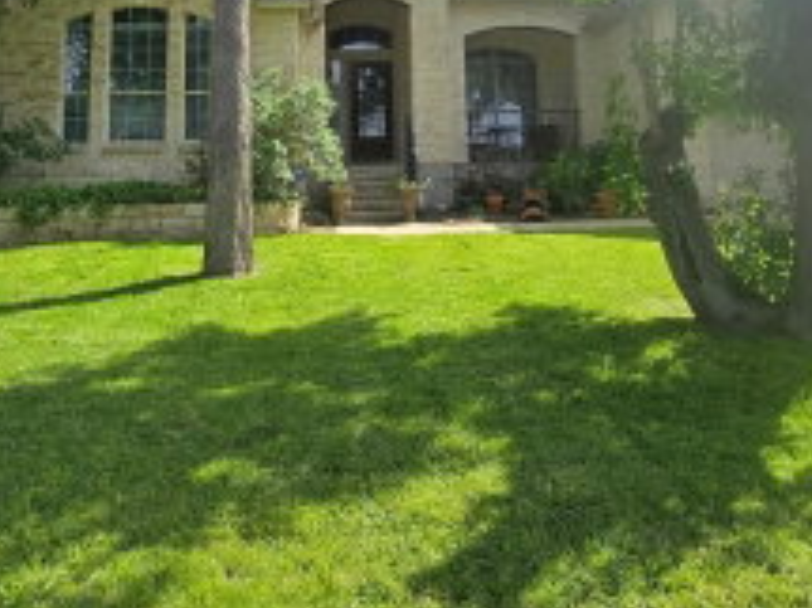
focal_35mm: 31
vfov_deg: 42.0
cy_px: 68
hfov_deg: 58.4
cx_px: 404
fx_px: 727
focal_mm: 2.2
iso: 50
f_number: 2.2
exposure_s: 1/2517
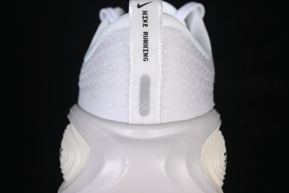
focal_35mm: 75
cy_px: 96
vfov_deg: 18.2
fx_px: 602
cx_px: 144
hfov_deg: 27.0
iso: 160
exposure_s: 1/80
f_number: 7.1
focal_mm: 50
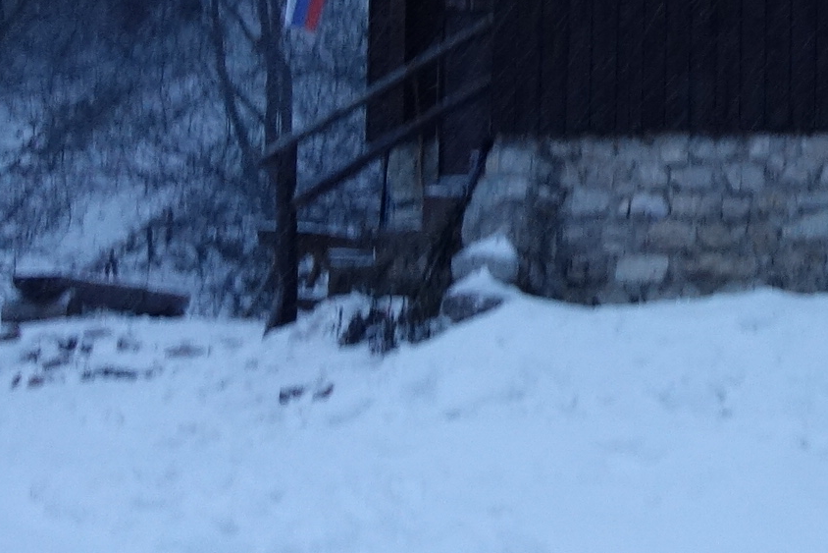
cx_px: 831
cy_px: -53
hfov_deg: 15.6
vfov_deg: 10.5
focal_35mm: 129
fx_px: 2967
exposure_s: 1/30
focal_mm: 10.4
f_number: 1.8
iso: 400
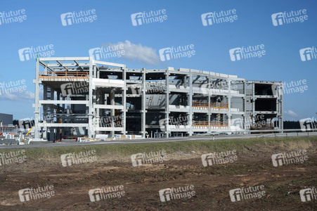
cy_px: 106
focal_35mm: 68
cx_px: 158
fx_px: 598
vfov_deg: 20.0
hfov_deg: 29.7
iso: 250
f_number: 9
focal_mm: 68
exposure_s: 1/320
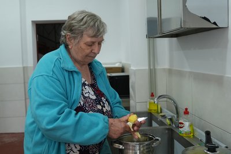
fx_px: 270
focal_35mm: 42
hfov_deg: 46.4
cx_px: 116
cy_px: 77
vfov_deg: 31.9
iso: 1250
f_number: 3.5
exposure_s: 1/125
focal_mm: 28
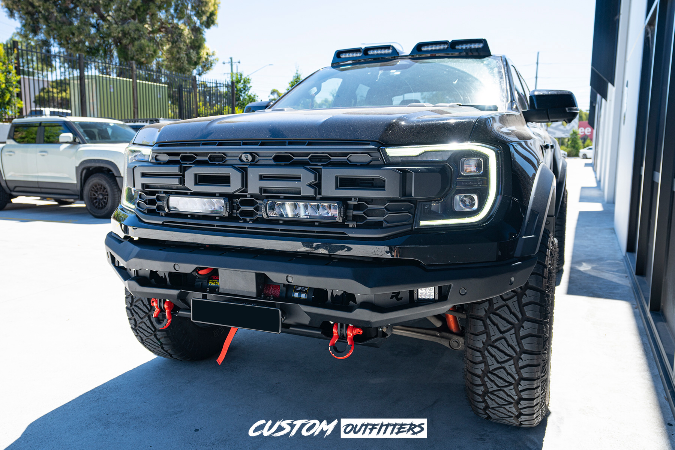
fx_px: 450
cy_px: 225
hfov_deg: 73.7
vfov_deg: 53.1
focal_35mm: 24
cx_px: 338
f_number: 5
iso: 100
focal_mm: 24
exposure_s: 1/100
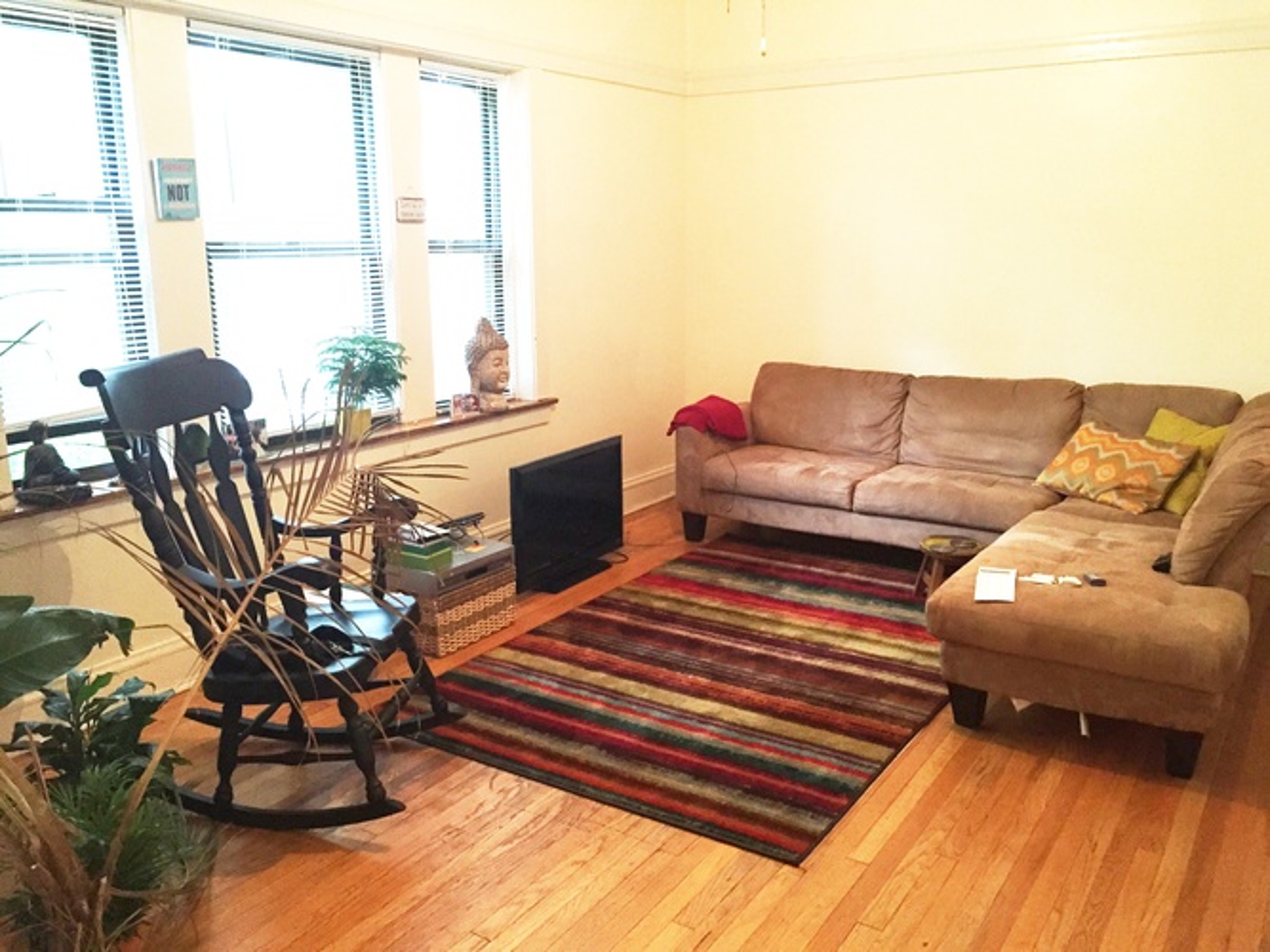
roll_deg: -0.6
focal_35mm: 29
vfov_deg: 48.2
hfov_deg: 61.7
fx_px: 1064
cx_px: 635
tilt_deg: -13.3
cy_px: 476
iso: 200
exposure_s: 1/30
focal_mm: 4.15
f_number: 2.2
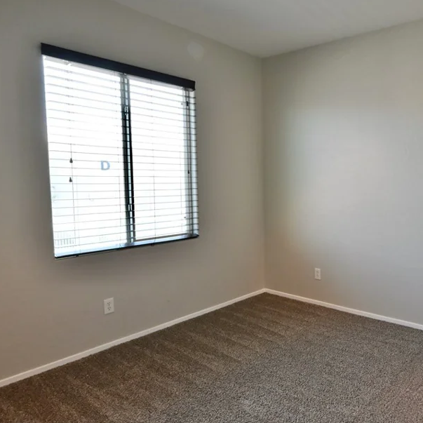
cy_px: 205
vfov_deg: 59.6
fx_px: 369
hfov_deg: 56.0
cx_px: 328
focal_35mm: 27
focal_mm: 18.5
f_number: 20
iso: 6400
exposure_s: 1/60
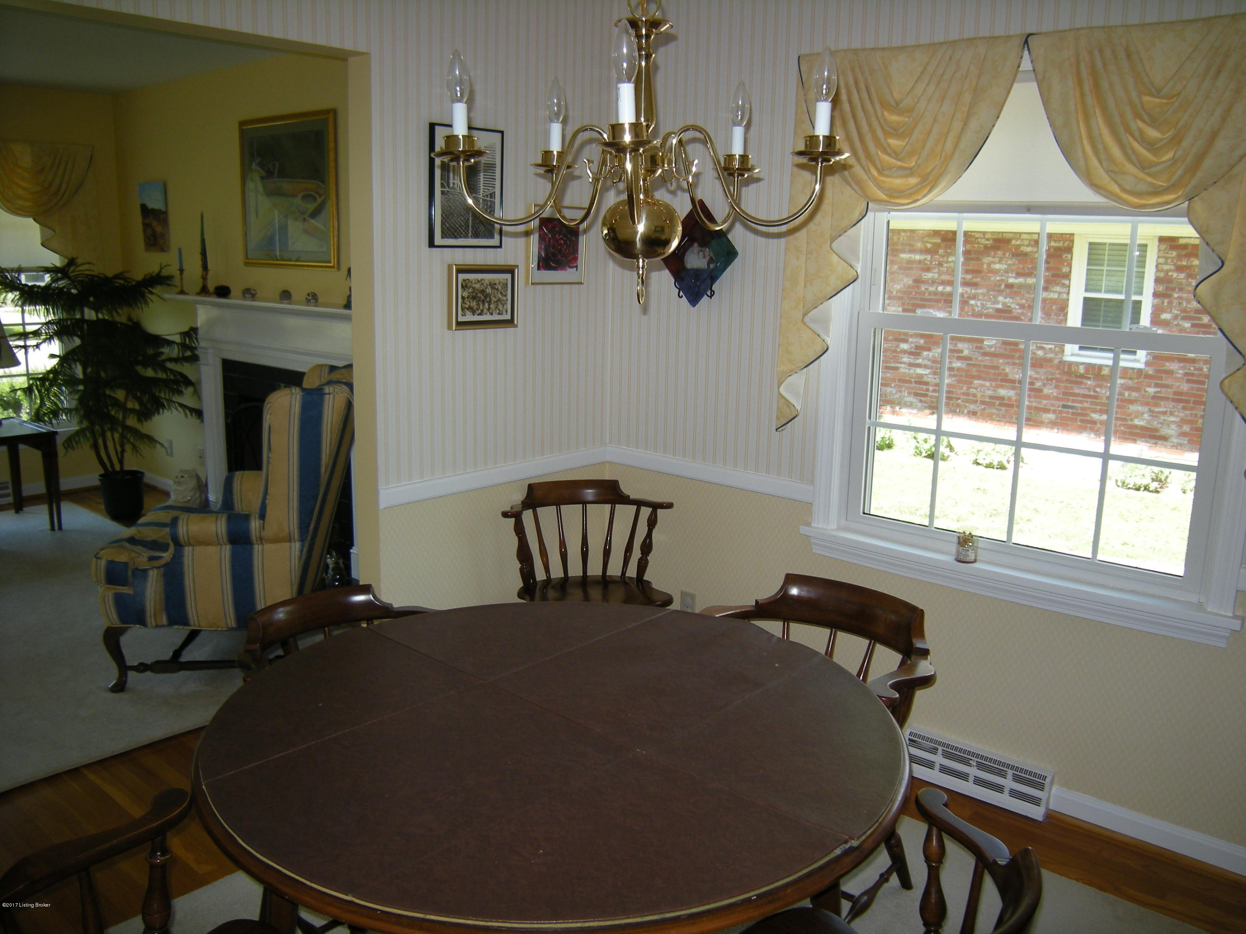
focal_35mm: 28
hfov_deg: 63.4
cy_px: 467
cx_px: 623
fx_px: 1008
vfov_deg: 49.7
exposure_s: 1/60.5
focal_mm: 4.7
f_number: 2.8
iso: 86
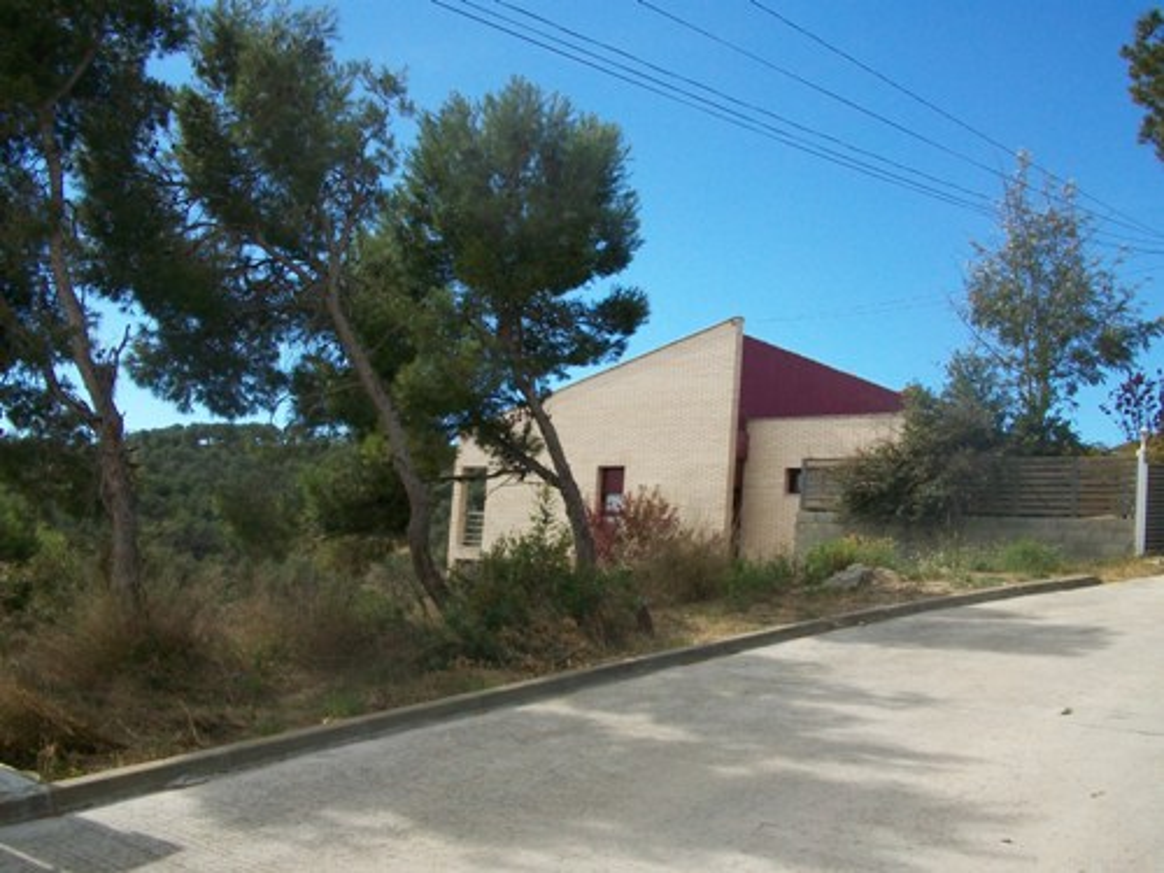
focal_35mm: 34
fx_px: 1143
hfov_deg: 54.0
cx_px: 582
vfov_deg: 41.8
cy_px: 436
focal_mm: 5.7
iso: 80
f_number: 5.5
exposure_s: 1/320
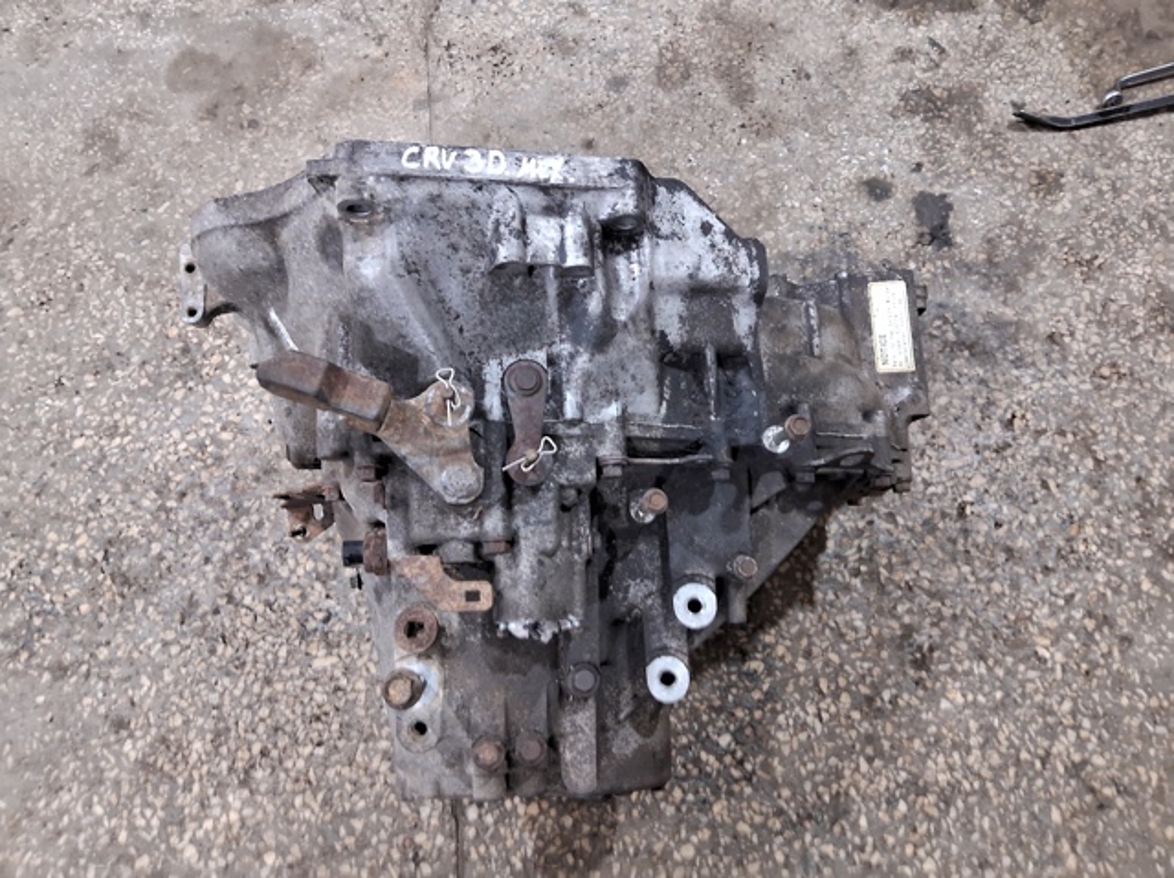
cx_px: 587
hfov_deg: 67.3
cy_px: 439
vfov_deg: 53.0
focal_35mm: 26
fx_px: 881
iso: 800
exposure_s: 1/25
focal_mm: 3.98
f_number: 1.8
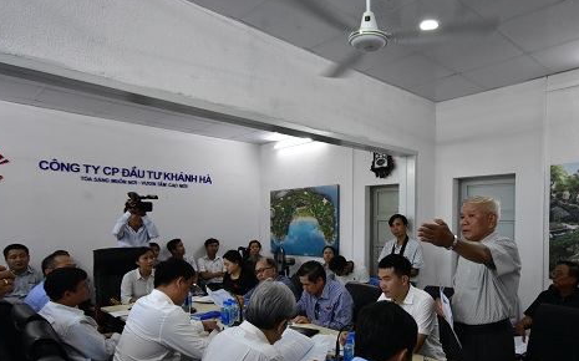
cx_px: 359
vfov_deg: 47.4
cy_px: 235
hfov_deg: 70.1
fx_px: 405
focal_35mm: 26
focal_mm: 13
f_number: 9
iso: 4000
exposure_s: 1/100
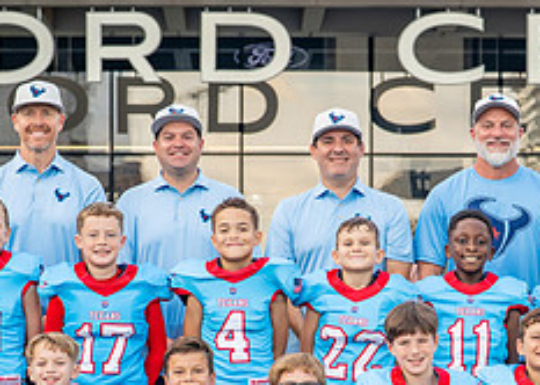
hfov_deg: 11.4
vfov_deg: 8.1
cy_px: 356
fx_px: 2712
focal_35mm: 177
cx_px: 285
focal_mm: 50
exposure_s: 1/320
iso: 400
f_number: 4
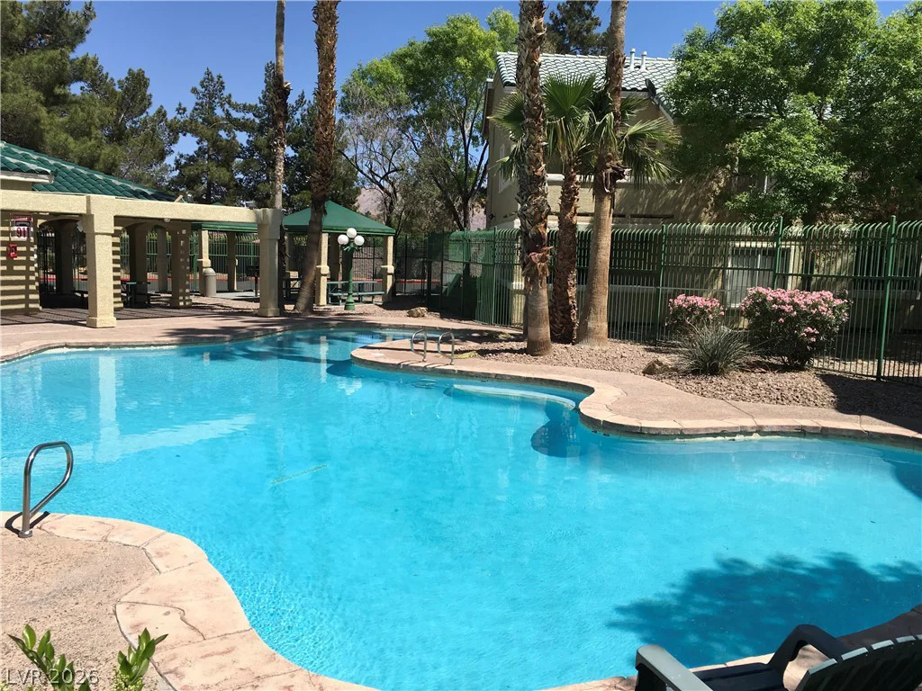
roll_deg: -1.9
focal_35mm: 29
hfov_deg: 61.7
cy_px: 346
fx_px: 772
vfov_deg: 48.2
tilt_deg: -6.7
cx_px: 461
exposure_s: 1/1972
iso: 25
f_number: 2.2
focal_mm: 4.15
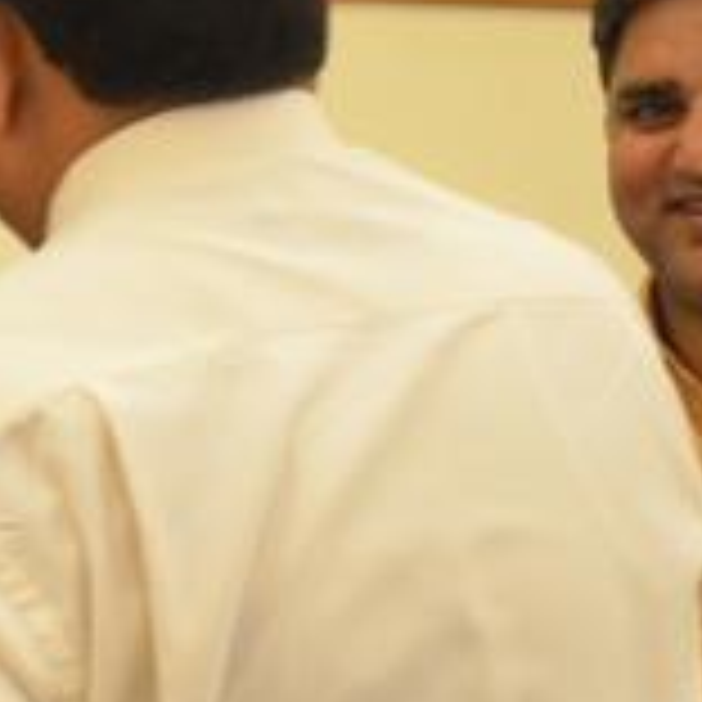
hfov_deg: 8.4
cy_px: 466
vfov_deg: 8.5
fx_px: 4726
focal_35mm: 206
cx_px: -171
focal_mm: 42
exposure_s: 1/40
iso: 2000
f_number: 5.3
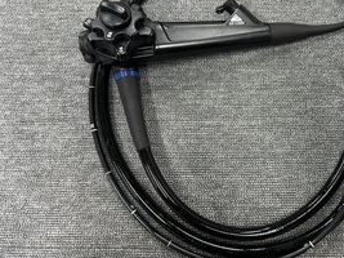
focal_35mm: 36
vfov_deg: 39.3
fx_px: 358
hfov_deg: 50.0
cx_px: 244
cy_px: 94
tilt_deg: -75.2
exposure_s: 1/60
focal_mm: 6.86
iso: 160
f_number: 1.78
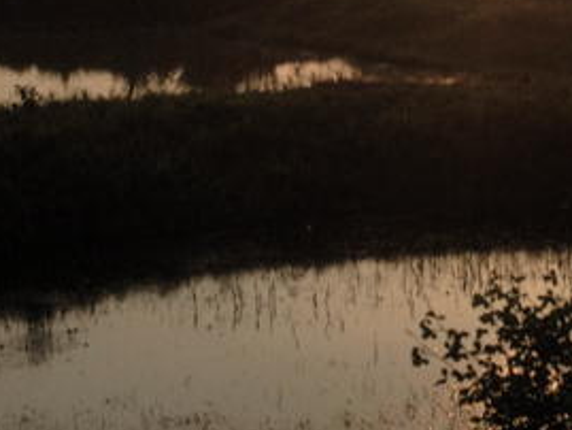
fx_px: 2149
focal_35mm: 130
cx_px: 608
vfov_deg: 11.2
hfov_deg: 14.8
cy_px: -100
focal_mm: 4.28
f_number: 2.4
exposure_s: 1/1534
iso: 50
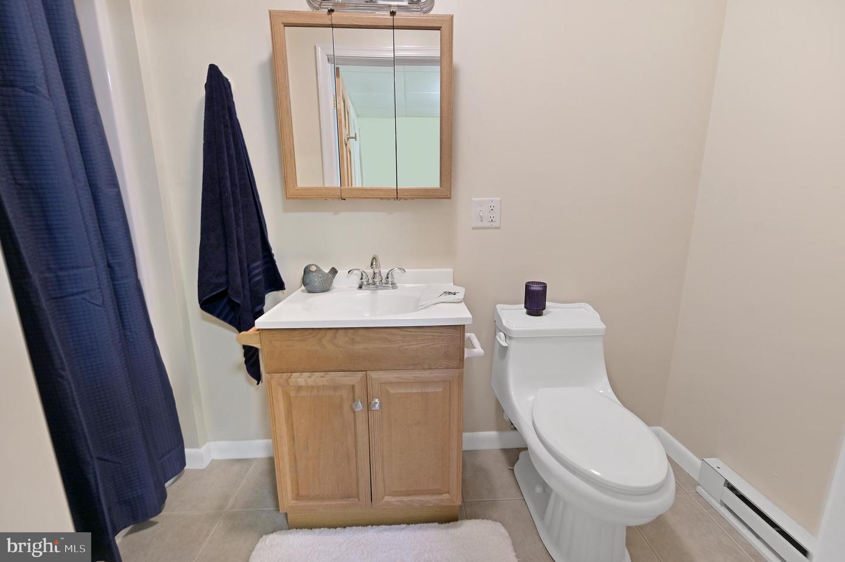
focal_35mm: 14
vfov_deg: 81.1
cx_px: 422
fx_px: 328
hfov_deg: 104.3
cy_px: 281
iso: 200
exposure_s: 1/2
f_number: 5
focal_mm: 14
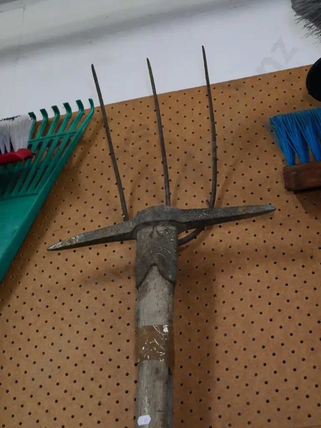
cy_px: 214
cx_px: 160
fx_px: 890
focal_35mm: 72
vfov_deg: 27.0
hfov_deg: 20.4
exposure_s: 1/320
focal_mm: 36
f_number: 5.3
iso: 3200
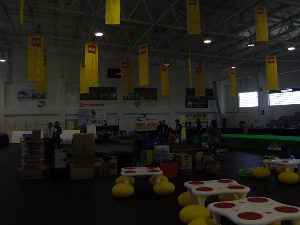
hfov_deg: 52.6
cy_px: 112
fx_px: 303
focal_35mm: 35
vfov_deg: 40.7
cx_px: 150
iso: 400
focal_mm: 6.5
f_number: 4.3
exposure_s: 1/50
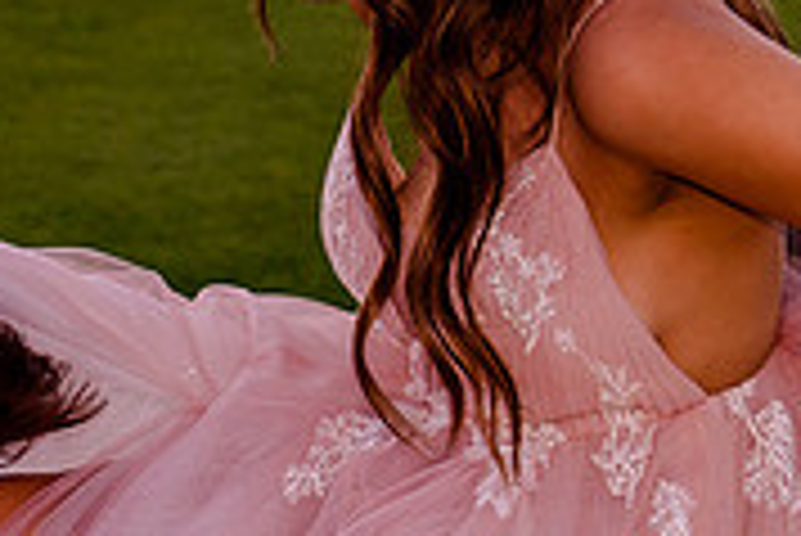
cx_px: -207
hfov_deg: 10.5
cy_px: 64
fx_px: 4275
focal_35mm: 192
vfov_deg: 7.2
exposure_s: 1/320
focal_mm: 44
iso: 640
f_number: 3.2
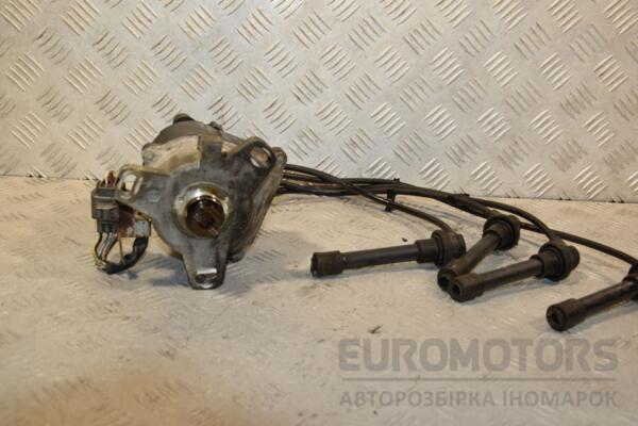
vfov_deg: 28.1
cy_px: 213
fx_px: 851
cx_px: 319
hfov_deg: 41.1
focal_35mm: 48
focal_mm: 32
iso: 800
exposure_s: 1/200
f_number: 6.3
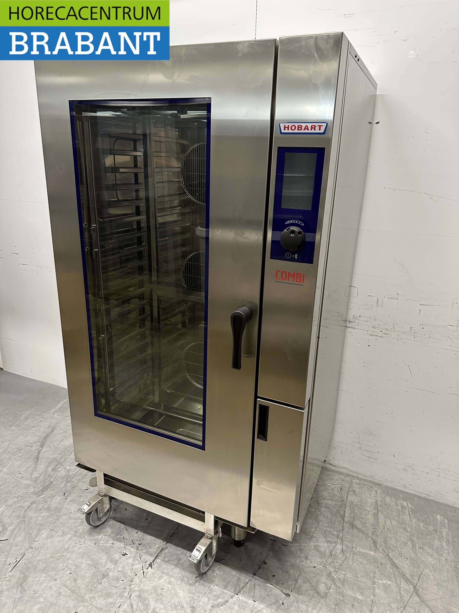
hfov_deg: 56.8
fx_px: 424
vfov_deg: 71.6
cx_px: 230
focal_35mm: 24
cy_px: 306
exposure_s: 1/50
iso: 320
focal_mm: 6.86
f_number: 1.78
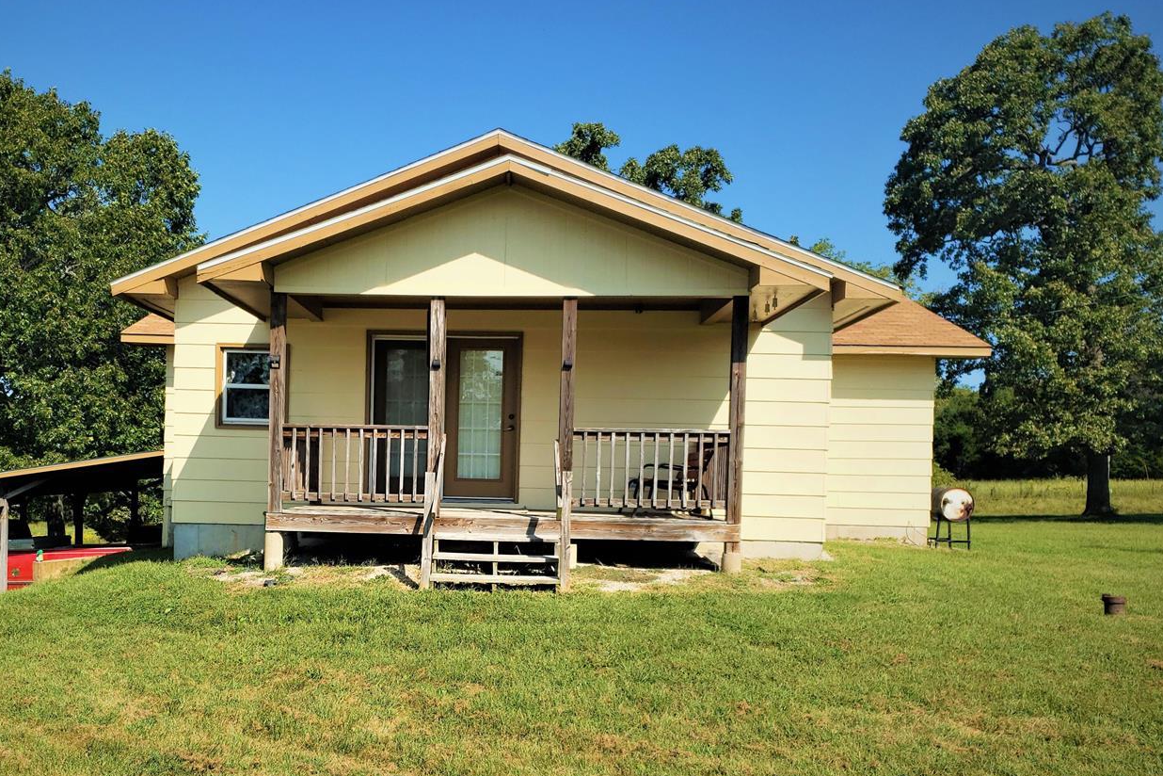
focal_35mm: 35
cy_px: 480
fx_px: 1131
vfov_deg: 37.6
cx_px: 445
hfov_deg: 53.9
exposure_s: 1/3456
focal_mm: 4.3
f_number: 1.5
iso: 50
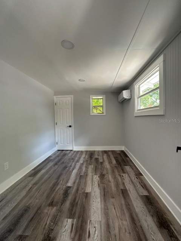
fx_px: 98
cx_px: 90
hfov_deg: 85.7
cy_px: 120
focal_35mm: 14
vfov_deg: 102.0
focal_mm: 2.22
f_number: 2.2
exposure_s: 1/99
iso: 125
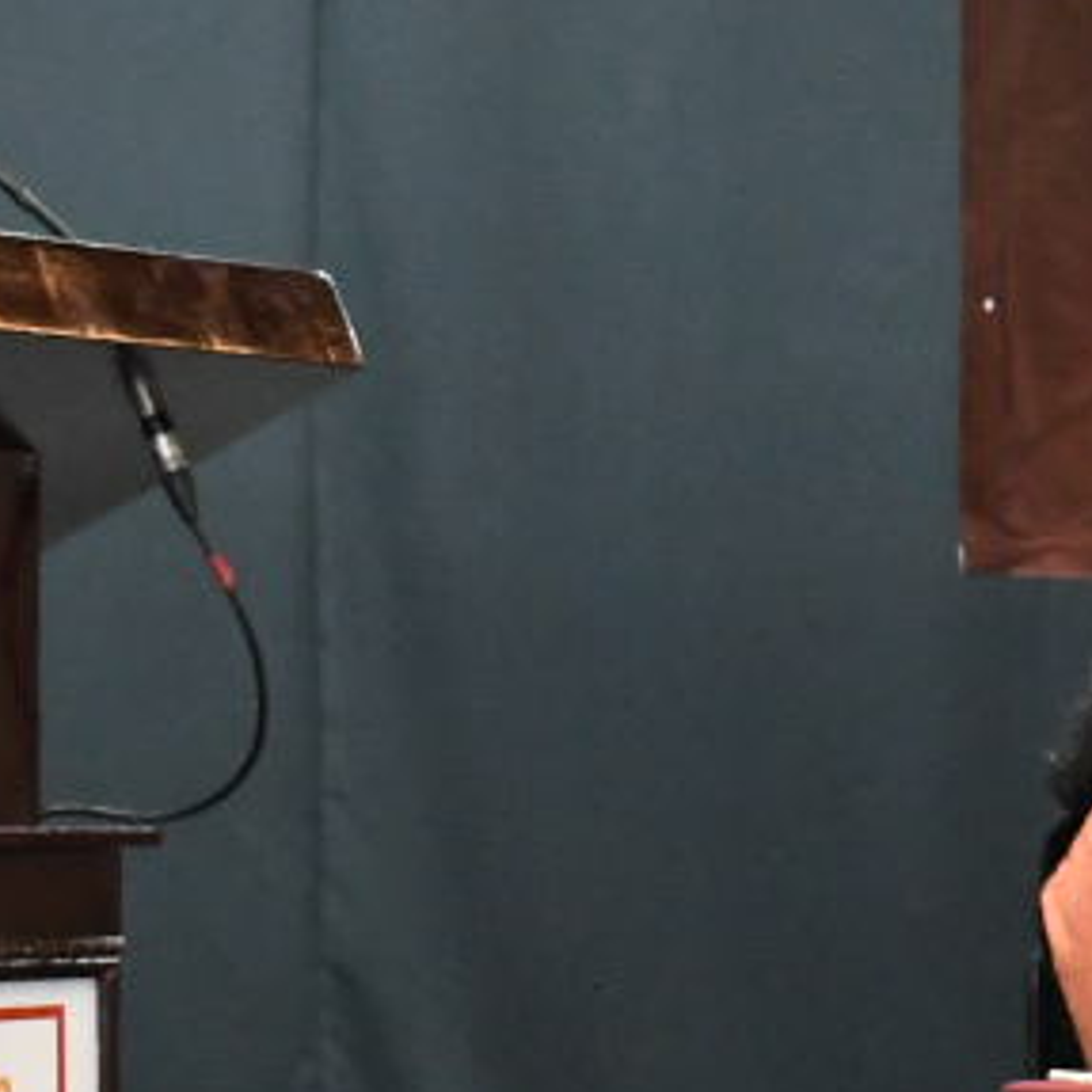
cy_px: 491
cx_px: 1788
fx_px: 6674
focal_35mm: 187
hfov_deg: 9.0
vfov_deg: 9.4
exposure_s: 1/100
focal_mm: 26
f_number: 5.6
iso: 5000
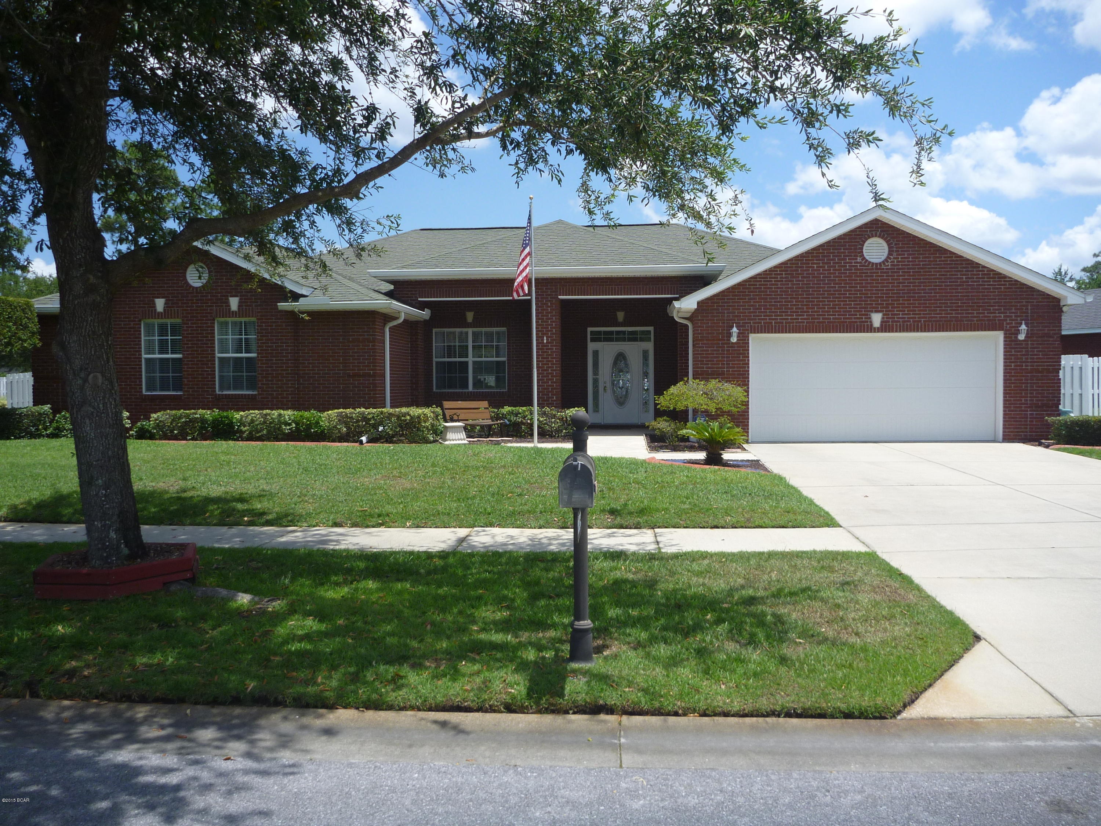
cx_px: 550
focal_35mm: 29
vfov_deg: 48.2
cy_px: 413
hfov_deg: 61.7
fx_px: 922
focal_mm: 4.9
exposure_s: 1/1000
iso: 100
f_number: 3.3
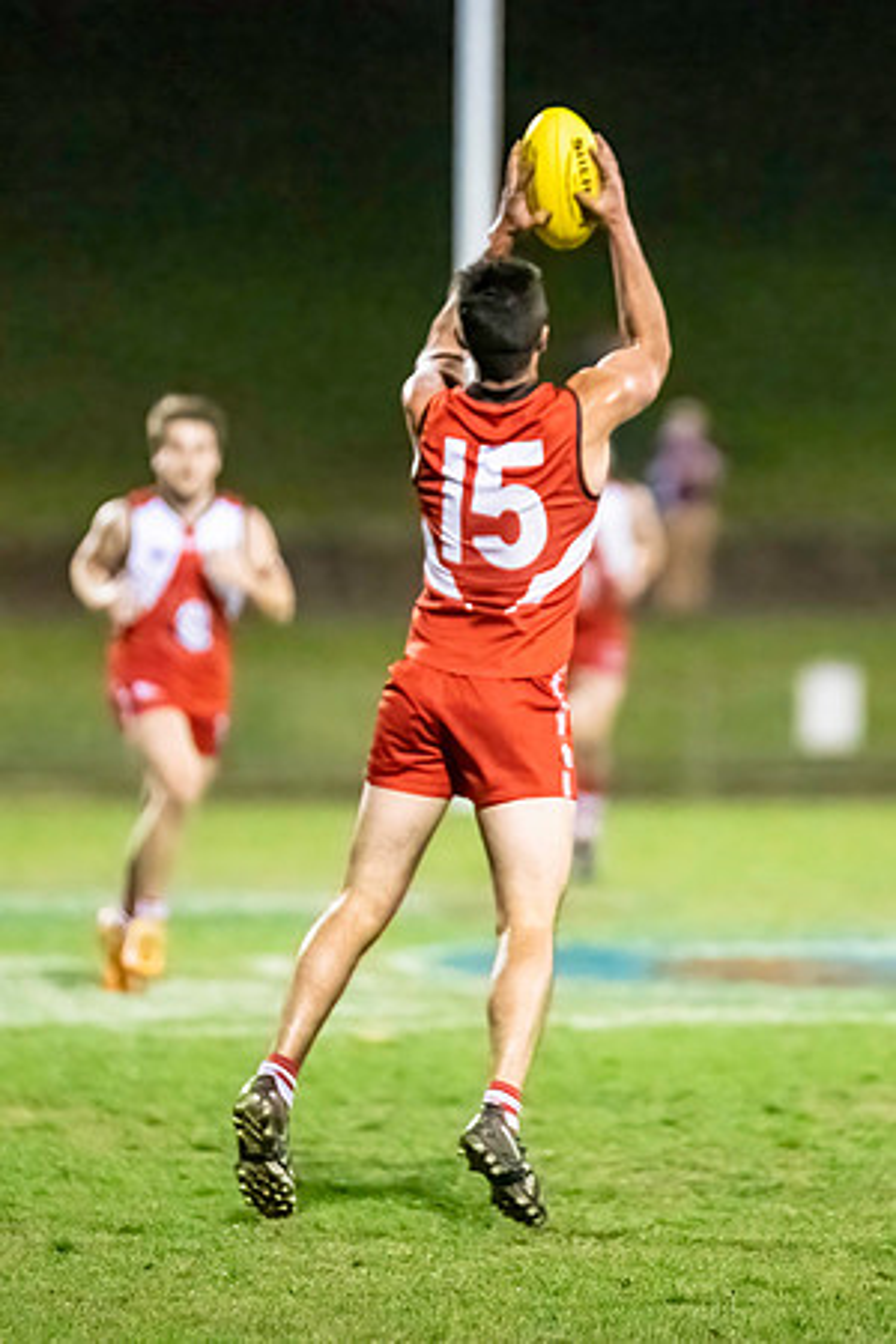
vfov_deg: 4.1
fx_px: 18646
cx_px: 481
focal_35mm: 499
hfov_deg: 2.8
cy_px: 697
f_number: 3.2
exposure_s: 1/1000
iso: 16000
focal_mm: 300
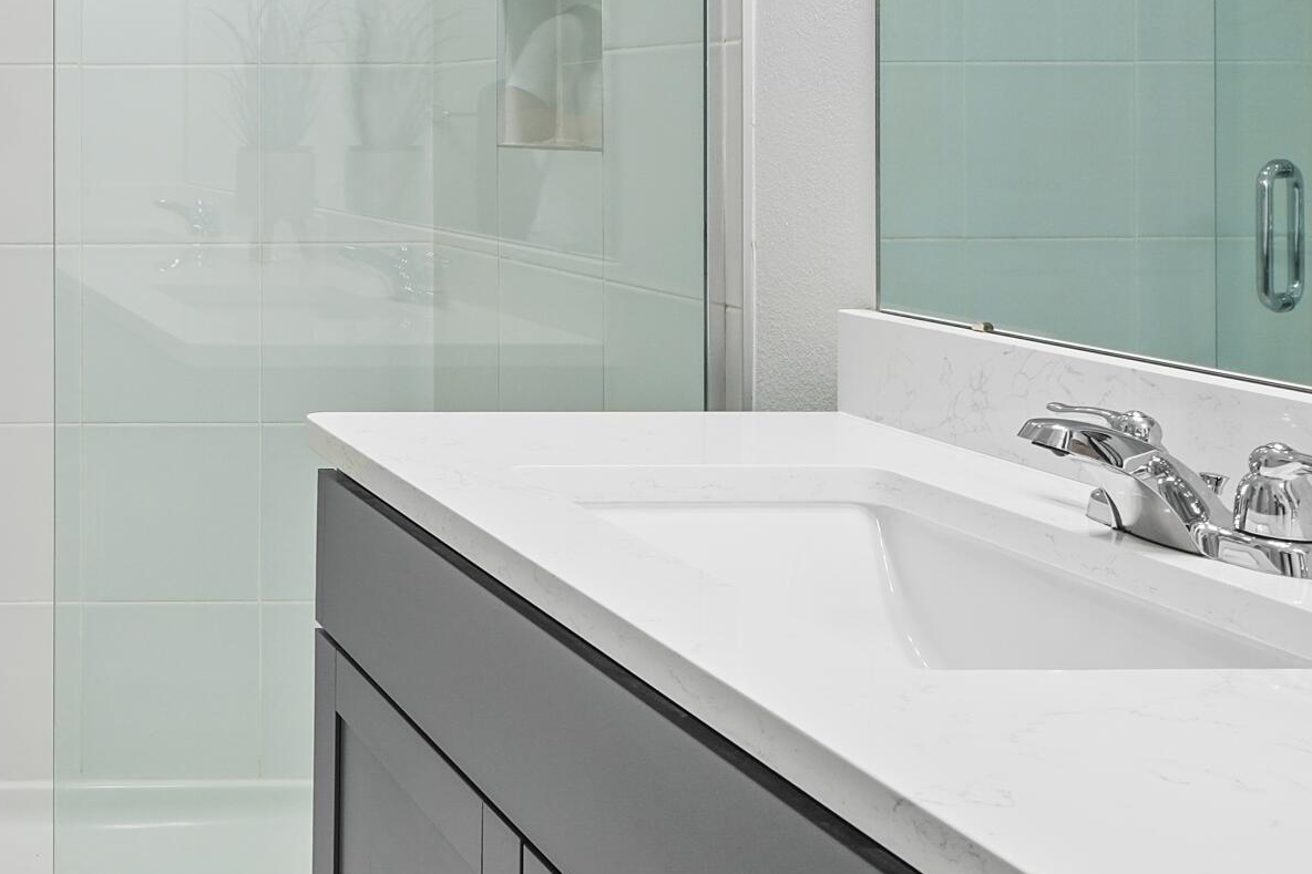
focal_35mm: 38
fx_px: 1385
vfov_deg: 33.7
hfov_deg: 40.2
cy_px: 135
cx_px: -156
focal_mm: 10
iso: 100
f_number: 6.3
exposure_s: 1/5
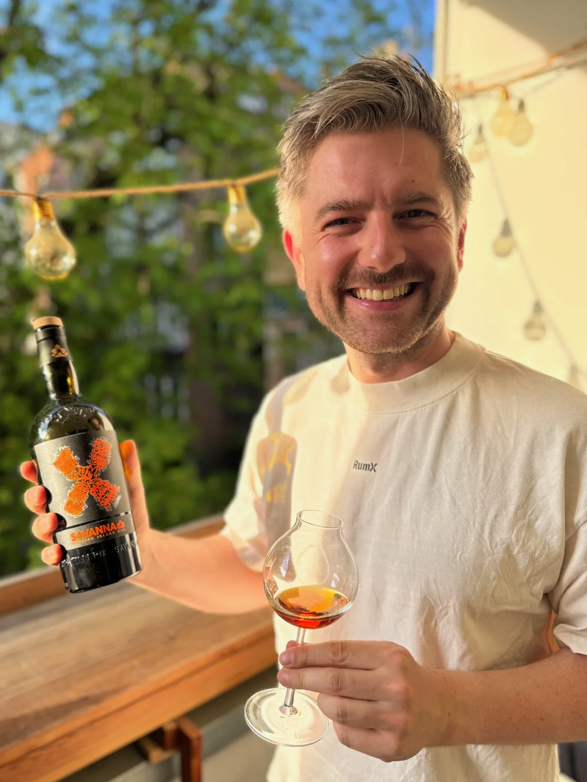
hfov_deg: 54.9
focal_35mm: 25
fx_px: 565
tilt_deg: -8.5
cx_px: 291
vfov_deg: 69.4
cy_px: 405
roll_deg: -0.1
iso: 80
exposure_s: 1/412
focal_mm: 6.76
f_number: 1.78
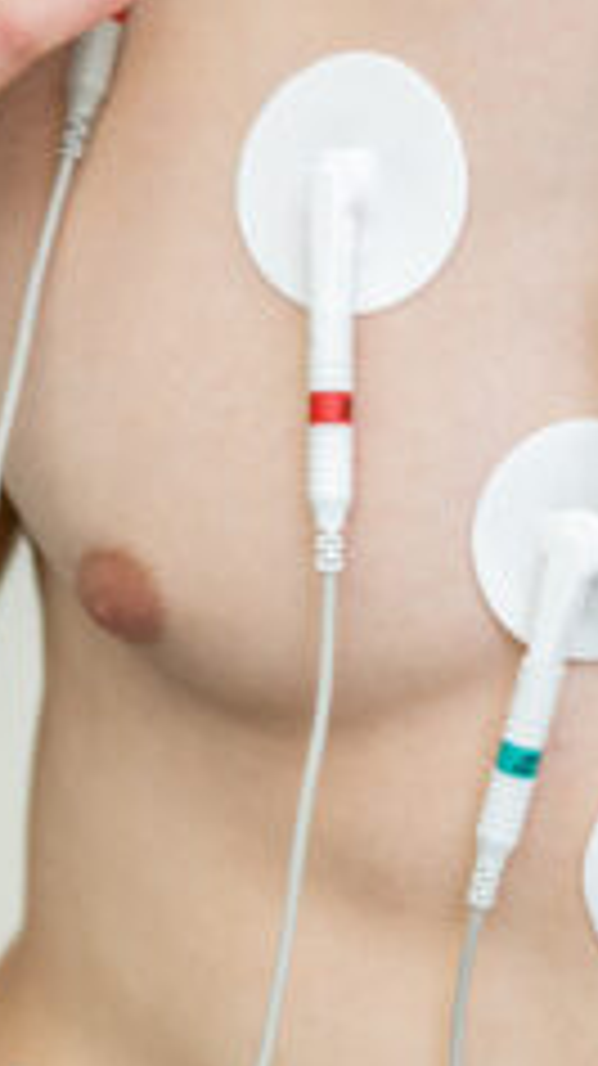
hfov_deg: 8.9
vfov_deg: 15.8
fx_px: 3841
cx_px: 441
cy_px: 681
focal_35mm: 136
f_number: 2.8
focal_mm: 40
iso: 640
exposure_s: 1/250
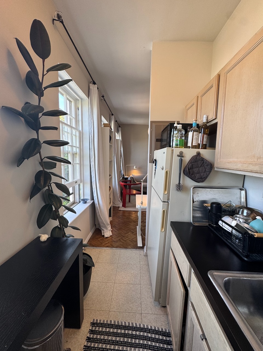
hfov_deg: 85.7
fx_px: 142
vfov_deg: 102.1
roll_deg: -1.5
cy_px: 176
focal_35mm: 14
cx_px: 132
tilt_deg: -5.6
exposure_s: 1/99
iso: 80
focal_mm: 2.22
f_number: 2.2
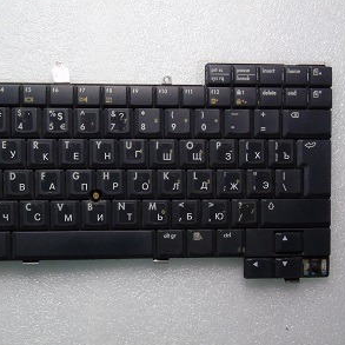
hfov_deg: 40.4
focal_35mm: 41
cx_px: 115
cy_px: 172
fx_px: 462
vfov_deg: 40.9
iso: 400
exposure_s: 1/40
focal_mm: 6.1
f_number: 6.3
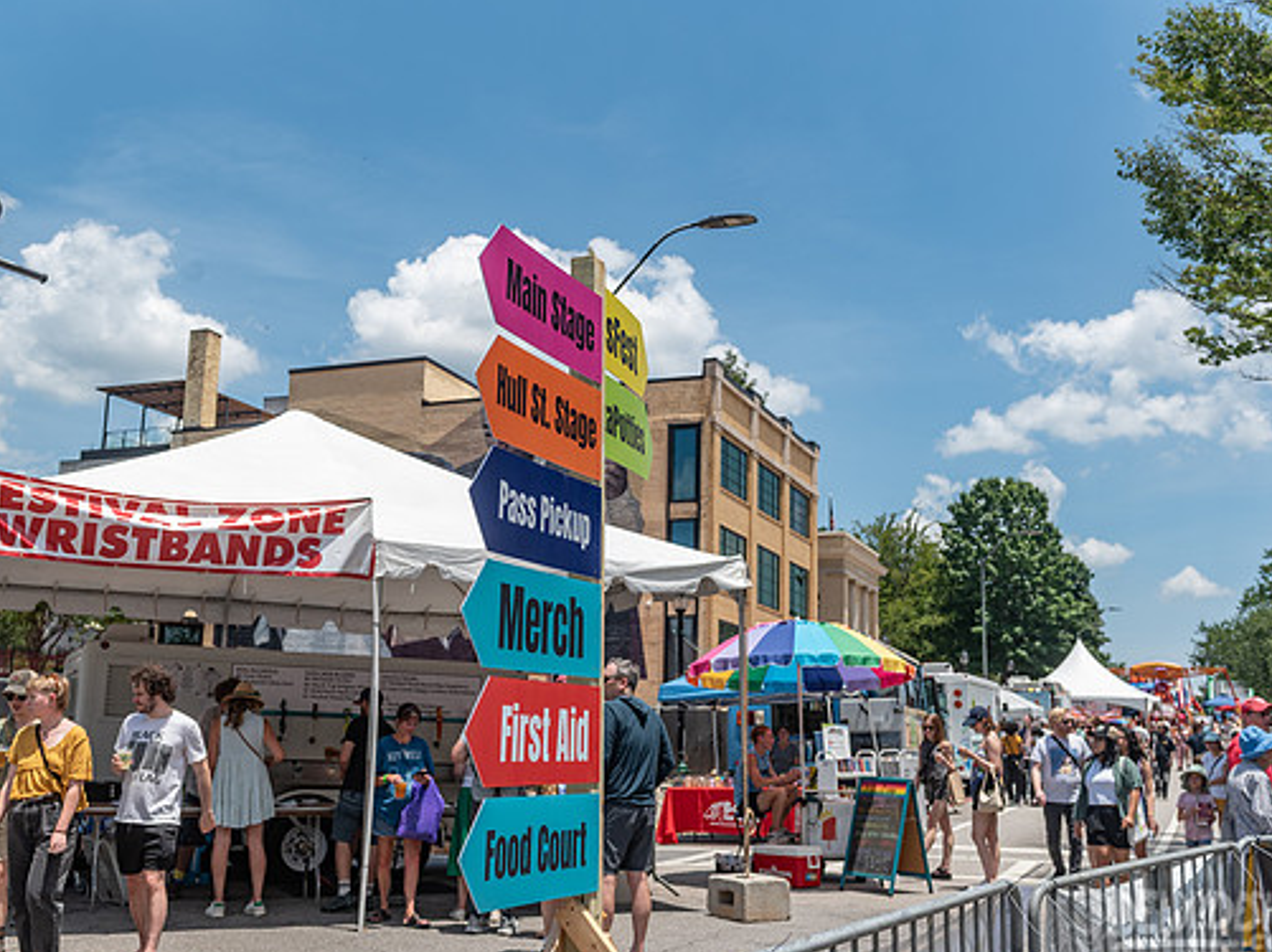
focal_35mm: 39
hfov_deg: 47.9
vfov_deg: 36.8
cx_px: 612
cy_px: 486
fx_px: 1432
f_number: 4.5
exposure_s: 1/1250
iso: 160
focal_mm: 35
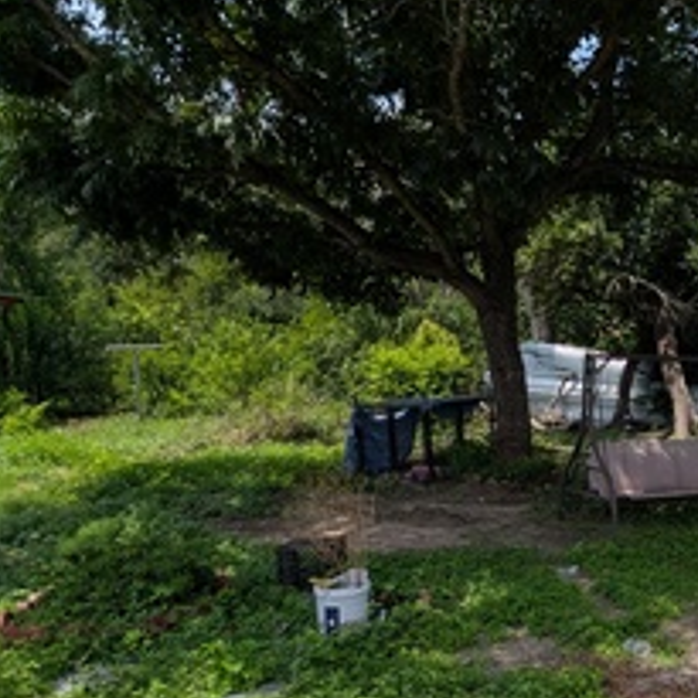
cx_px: 667
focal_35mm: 33
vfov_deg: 49.7
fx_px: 753
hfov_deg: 43.9
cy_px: 385
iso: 50
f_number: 1.7
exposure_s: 1/2439
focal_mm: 2.02
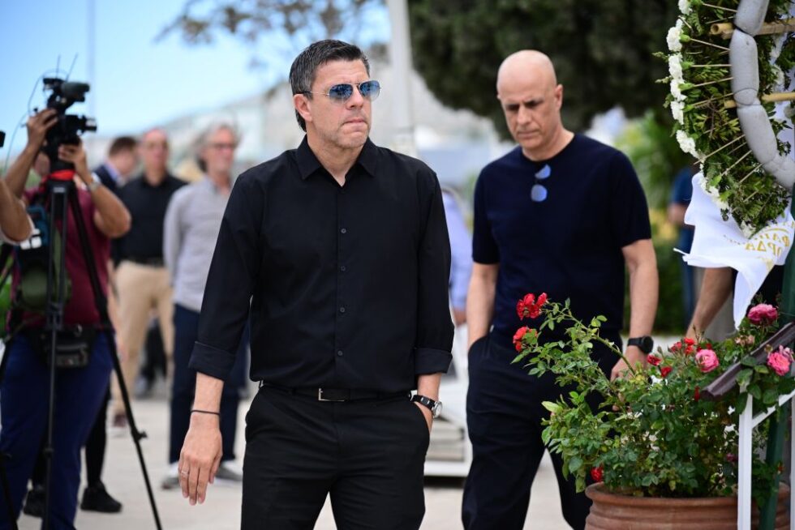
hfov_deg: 18.1
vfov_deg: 12.1
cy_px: 265
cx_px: 398
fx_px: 2496
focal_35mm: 113
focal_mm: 113
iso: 1000
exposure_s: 1/6400
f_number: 2.8
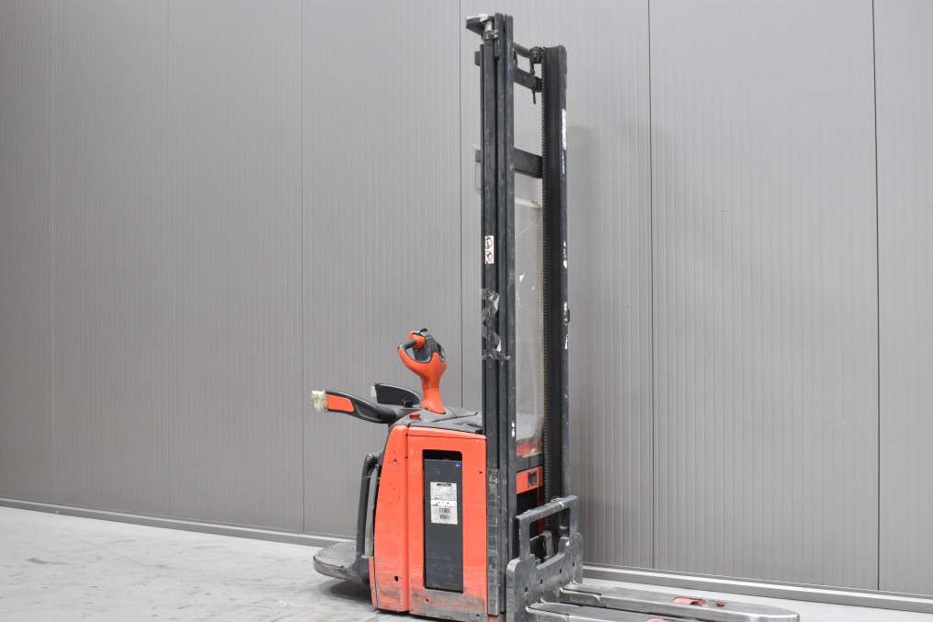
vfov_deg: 34.2
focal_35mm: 39
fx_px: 1011
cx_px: 507
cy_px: 327
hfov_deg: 49.5
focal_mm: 22
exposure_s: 1/40
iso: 1600
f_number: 4.5
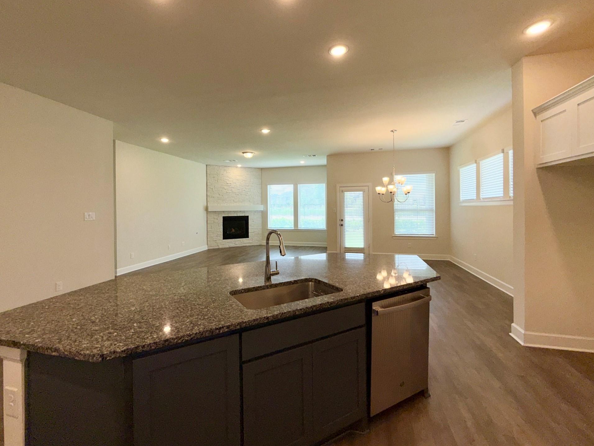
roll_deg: -1.6
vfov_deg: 81.6
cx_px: 283
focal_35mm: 15
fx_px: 257
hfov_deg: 98.1
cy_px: 207
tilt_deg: +0.5
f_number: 2.2
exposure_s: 1/124
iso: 16
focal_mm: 2.22
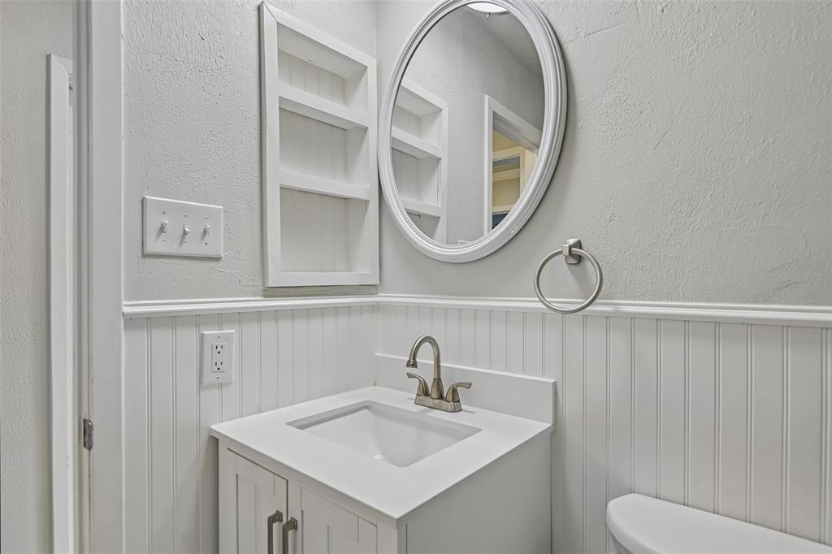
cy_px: 277
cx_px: 416
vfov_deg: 70.4
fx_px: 393
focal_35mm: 17
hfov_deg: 93.3
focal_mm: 17
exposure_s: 1/25
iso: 400
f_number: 8
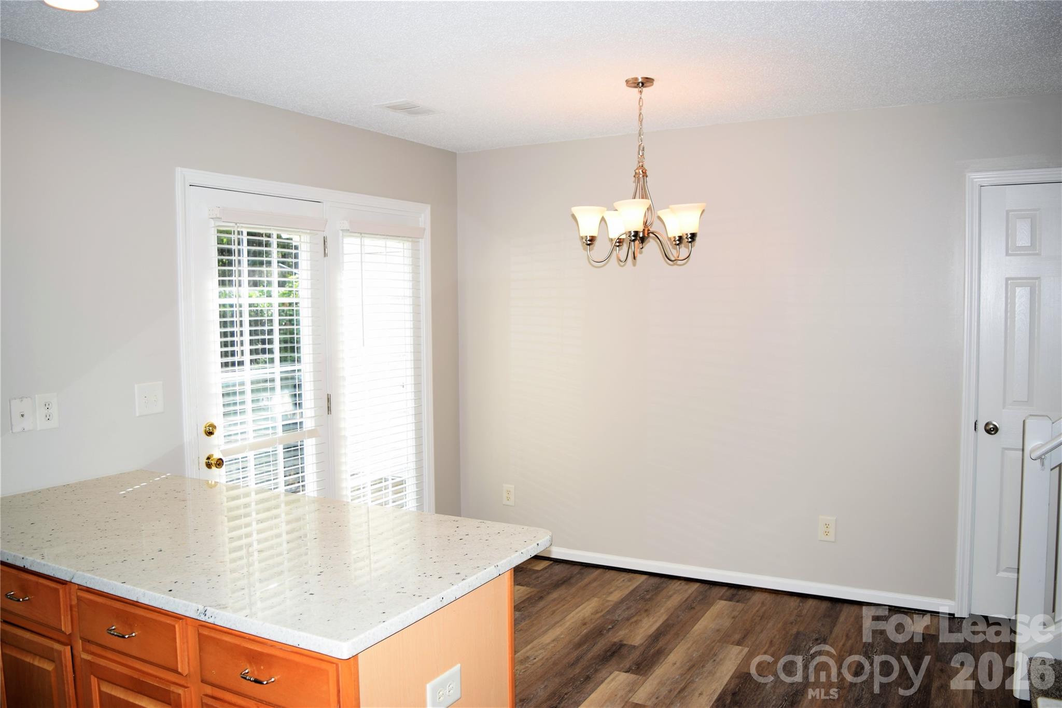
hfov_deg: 67.4
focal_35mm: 27
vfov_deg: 47.9
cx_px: 531
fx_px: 796
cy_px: 354
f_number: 3.5
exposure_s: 1/60
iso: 100
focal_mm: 18
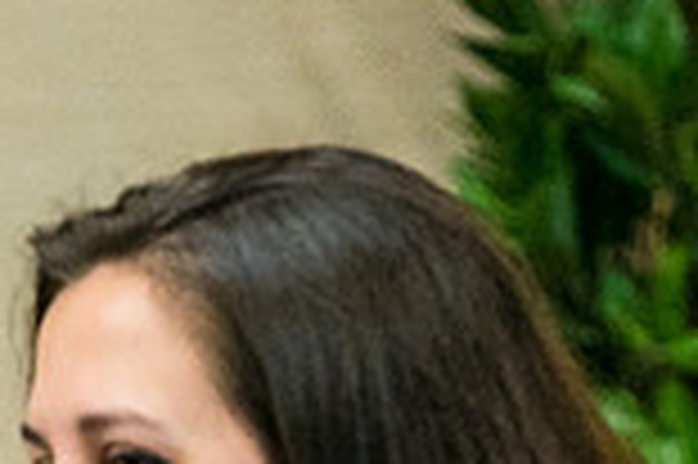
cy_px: 768
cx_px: -320
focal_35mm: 911
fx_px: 17644
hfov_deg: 2.3
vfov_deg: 1.5
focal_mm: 162
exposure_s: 1/160
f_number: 3.5
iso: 3200
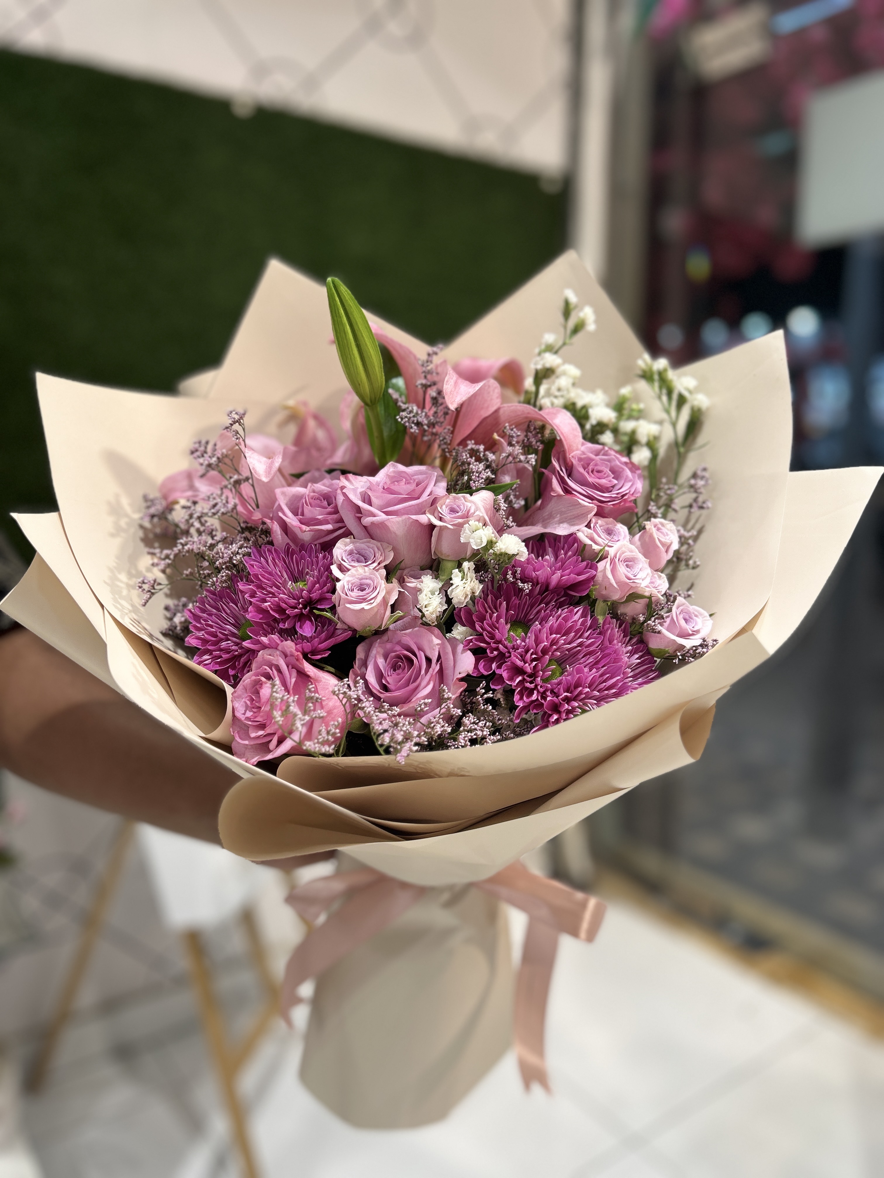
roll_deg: -0.5
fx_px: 885
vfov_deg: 67.3
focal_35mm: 26
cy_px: 589
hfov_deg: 53.1
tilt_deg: -7.6
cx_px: 442
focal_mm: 5.7
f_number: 1.5
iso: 50
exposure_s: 1/120
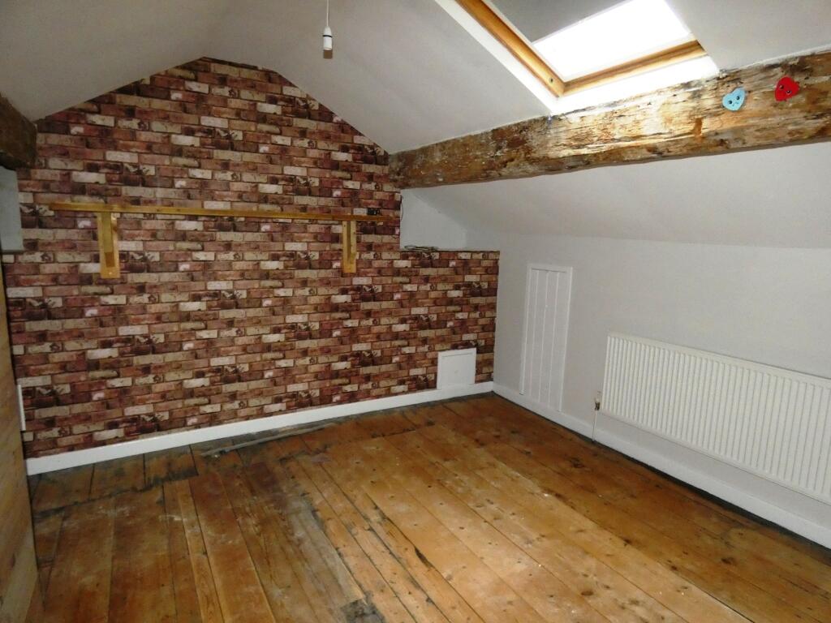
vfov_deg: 66.0
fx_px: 480
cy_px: 312
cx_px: 416
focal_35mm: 20
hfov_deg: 81.7
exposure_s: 1/125
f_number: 2.8
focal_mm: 3.6
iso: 800
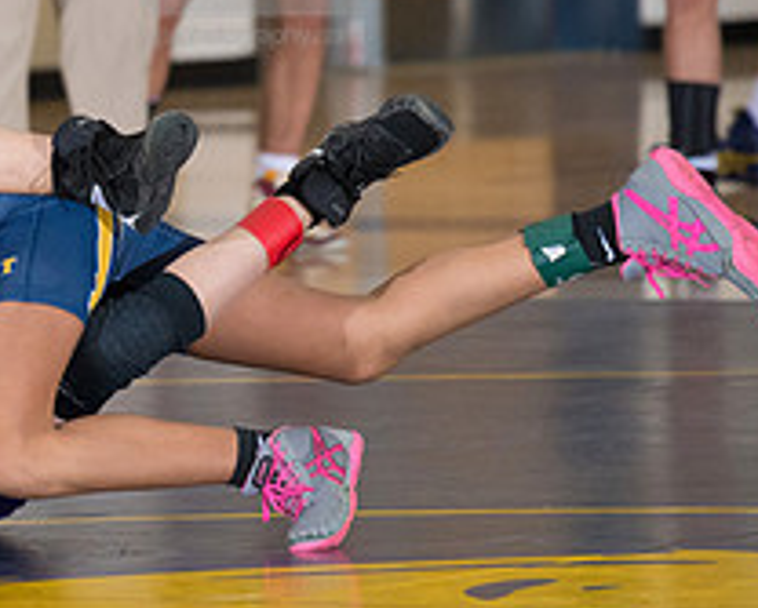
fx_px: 11749
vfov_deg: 3.0
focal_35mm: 523
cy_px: 421
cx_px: -266
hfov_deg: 3.7
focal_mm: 200
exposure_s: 1/250
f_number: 5.6
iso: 1250
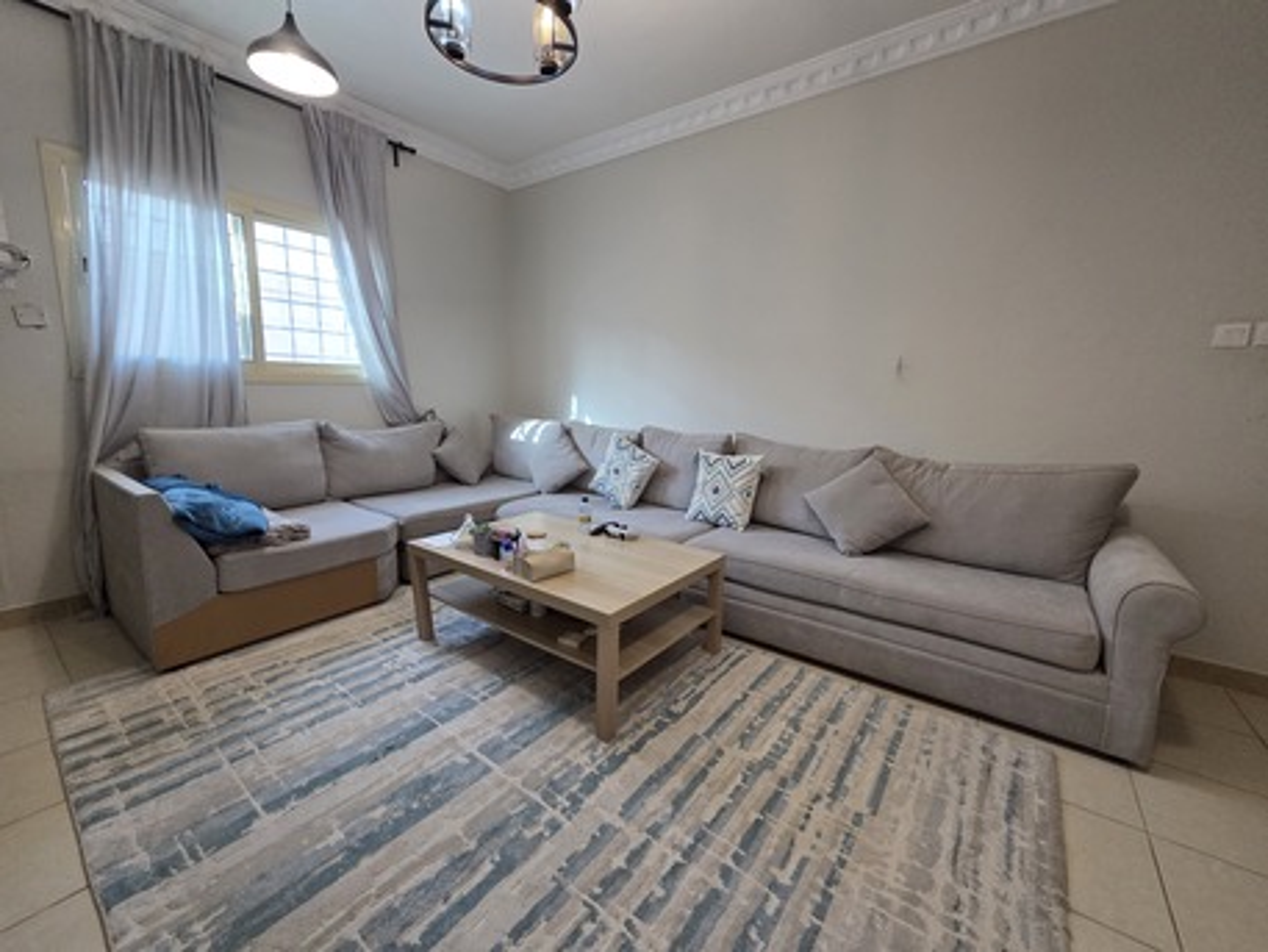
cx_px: 634
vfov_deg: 89.9
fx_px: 476
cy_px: 476
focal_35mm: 13
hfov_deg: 106.2
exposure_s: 1/100
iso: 250
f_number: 2.2
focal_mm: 2.2
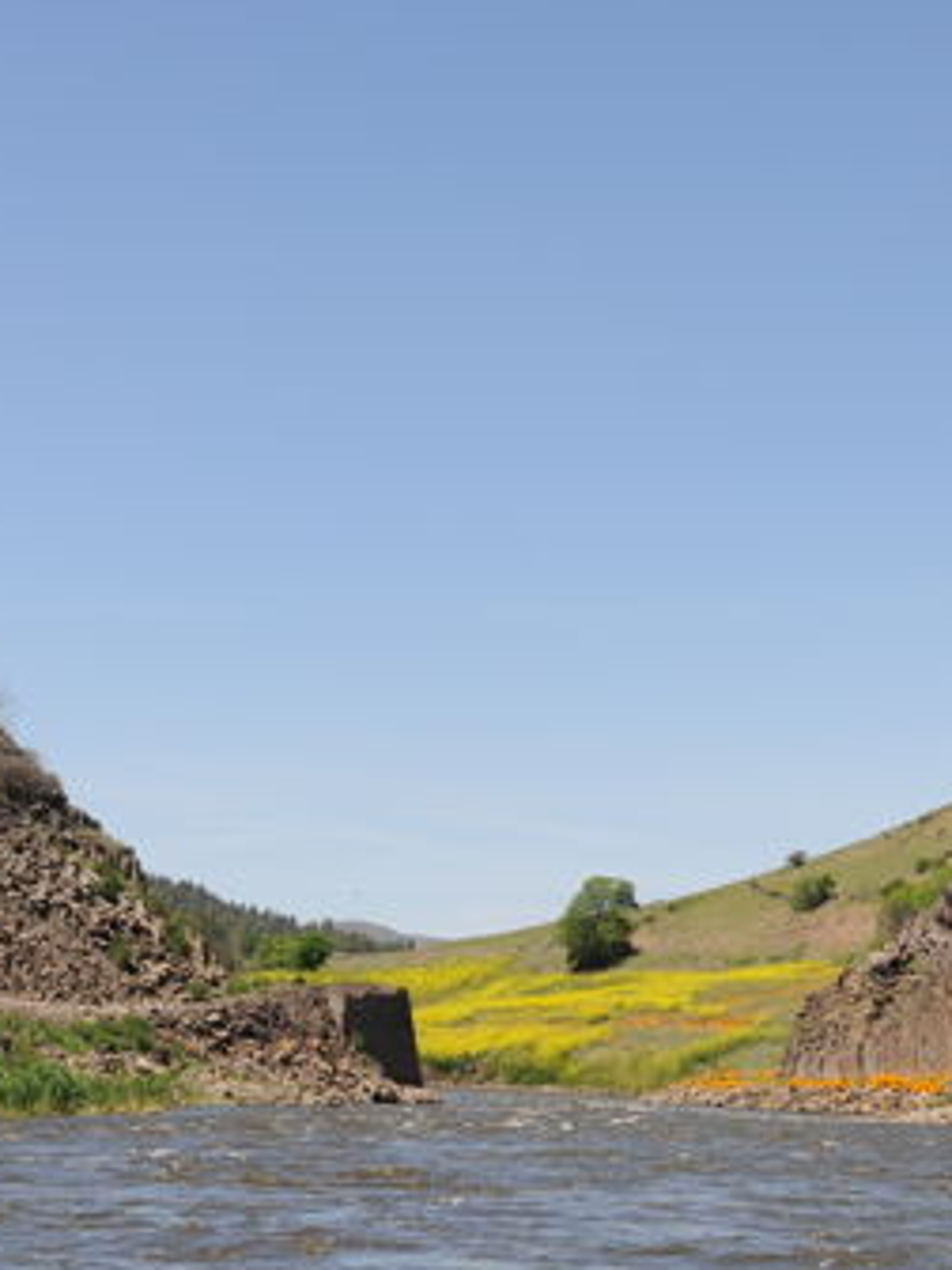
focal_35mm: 80
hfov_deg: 17.7
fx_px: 2934
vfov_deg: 24.3
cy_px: 454
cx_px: 1092
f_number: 11
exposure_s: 1/320
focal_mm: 35
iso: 250
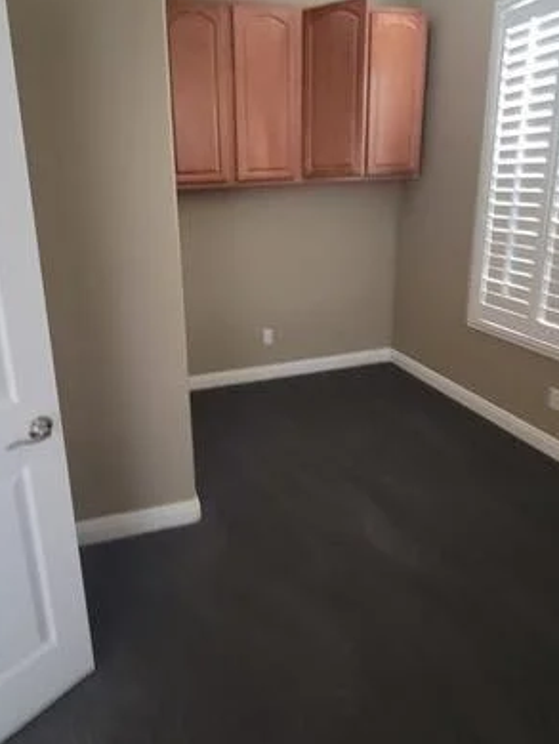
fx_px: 430
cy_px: 296
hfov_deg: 65.4
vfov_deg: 80.7
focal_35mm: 20
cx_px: 225
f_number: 2.2
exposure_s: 1/24
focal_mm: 2.2
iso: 800
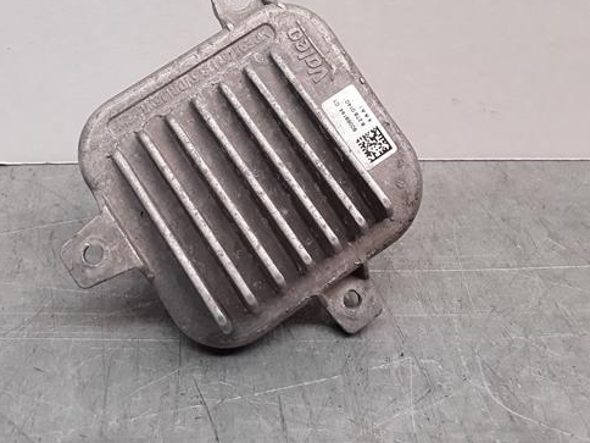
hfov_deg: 49.8
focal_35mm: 37
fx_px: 631
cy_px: 151
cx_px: 238
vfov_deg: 38.3
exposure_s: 1/100
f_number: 1.9
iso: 64
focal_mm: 2.91
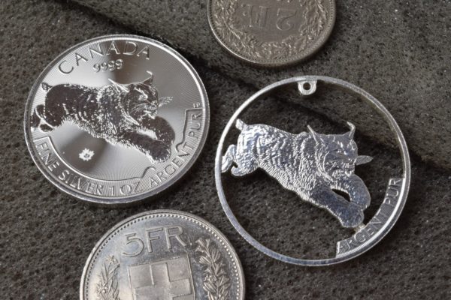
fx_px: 846
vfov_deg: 20.2
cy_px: 150
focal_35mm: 68
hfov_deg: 29.9
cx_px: 226
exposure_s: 1/10
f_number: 22
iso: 640
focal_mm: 45
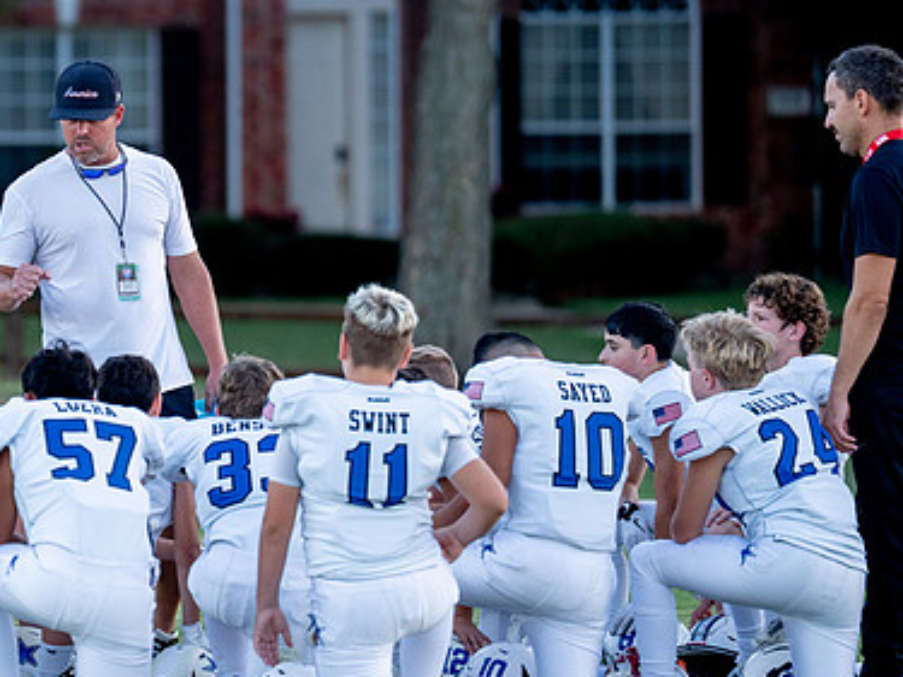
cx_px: 96
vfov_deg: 4.1
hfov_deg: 5.5
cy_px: 226
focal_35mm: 360
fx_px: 9388
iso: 640
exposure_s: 1/800
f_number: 2.8
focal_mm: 200
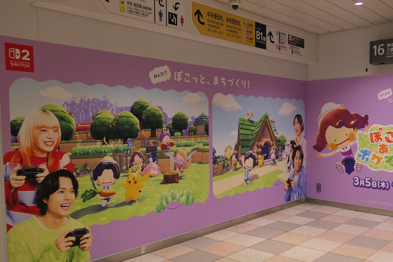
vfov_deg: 37.7
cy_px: 153
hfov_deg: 53.7
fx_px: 382
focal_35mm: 35
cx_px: 250
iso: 125
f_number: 1.6
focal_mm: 8.8
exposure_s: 1/125
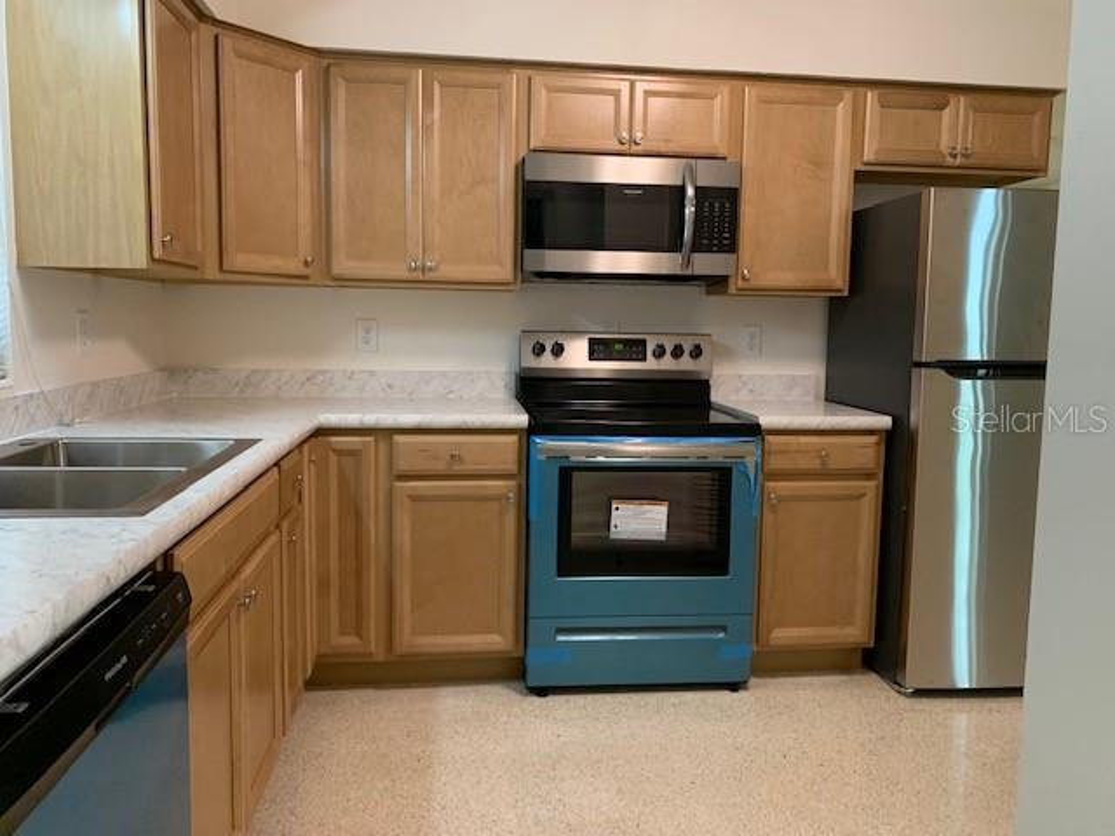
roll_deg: -0.2
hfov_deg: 67.3
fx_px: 837
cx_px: 558
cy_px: 418
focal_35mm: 26
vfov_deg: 53.1
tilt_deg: -3.6
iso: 250
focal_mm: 4.25
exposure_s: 1/60
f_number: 1.8
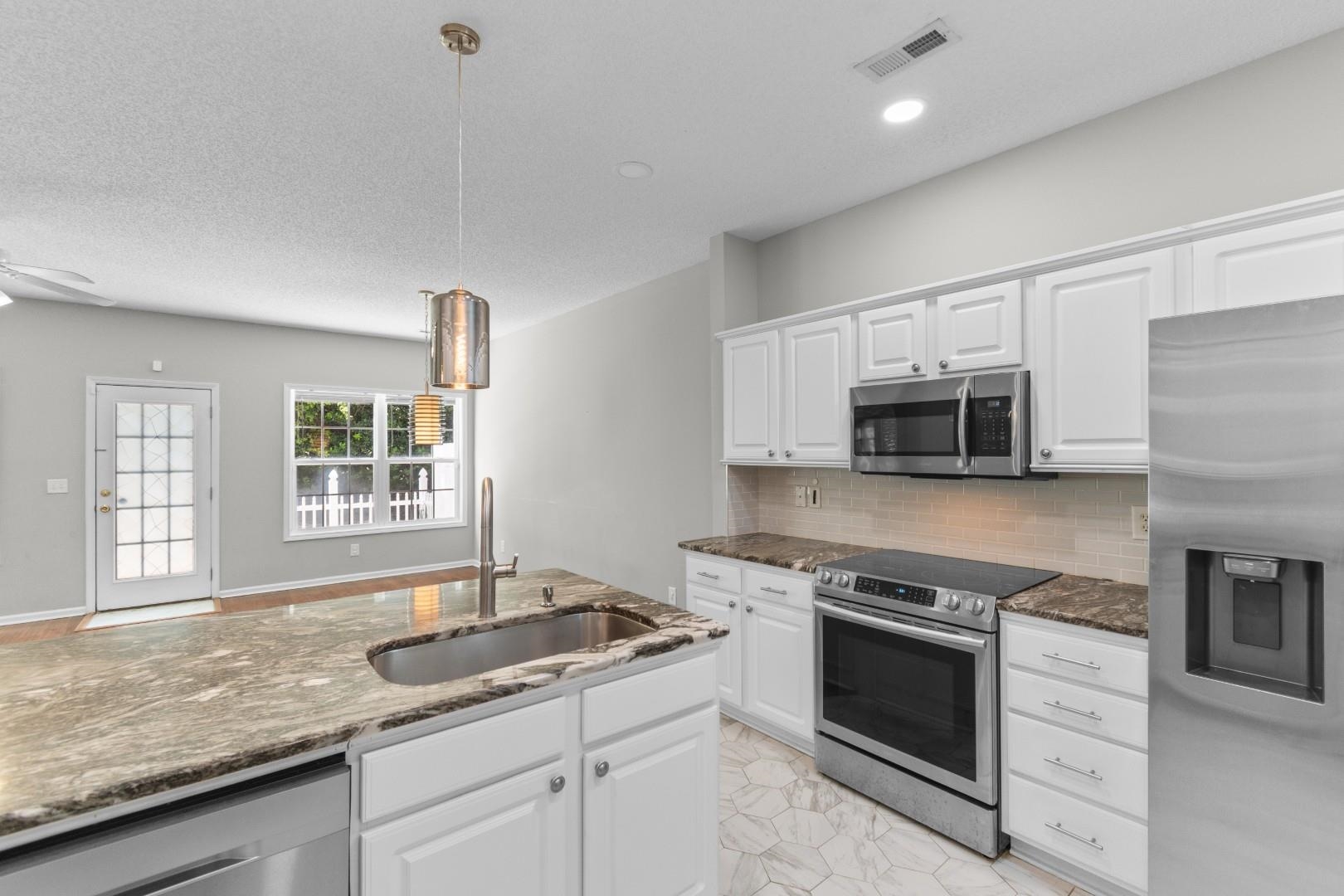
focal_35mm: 15
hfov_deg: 100.4
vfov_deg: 77.3
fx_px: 560
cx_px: 672
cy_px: 448
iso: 100
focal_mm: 10
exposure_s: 1/5
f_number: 4.5
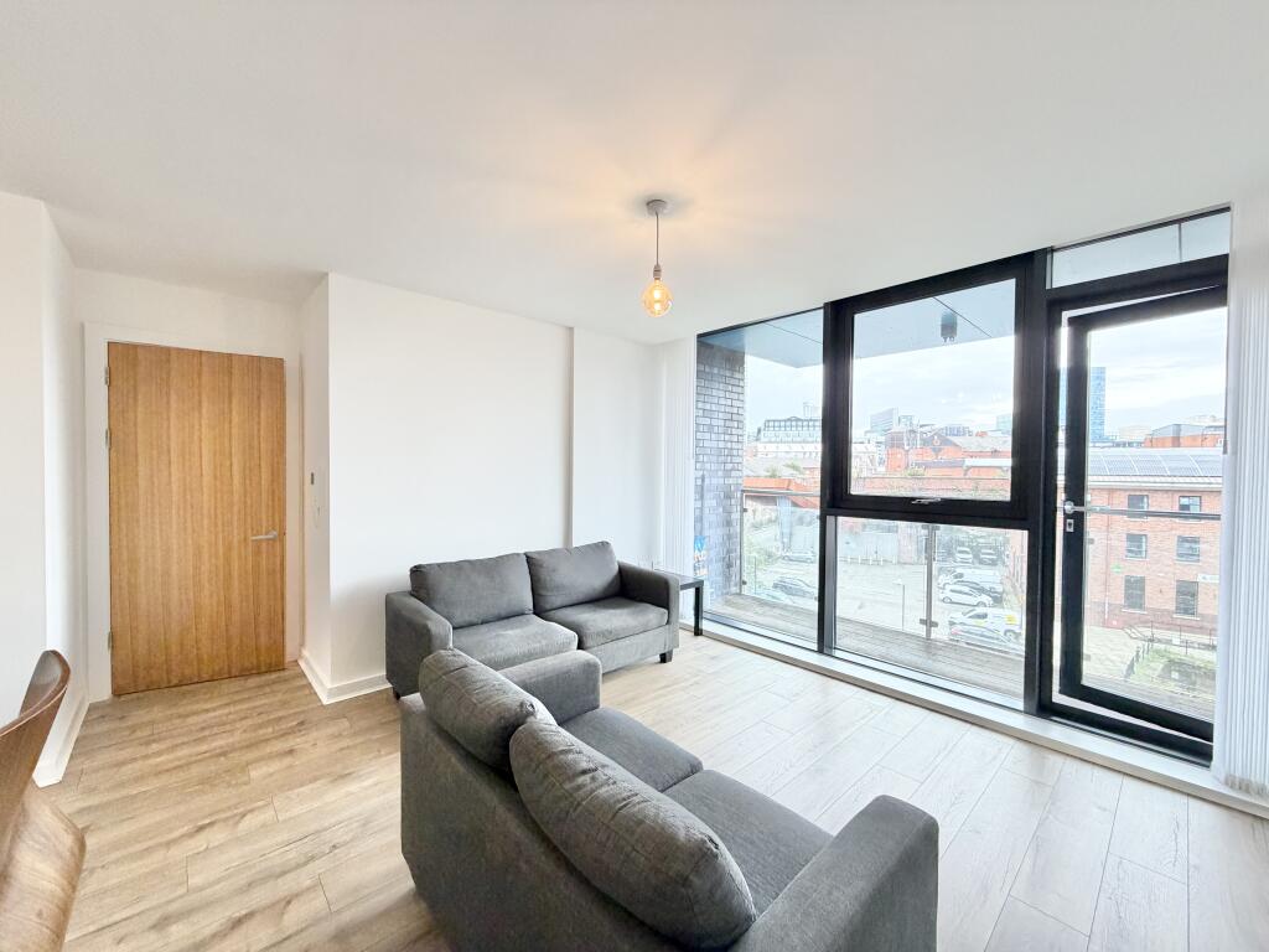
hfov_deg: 102.1
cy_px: 476
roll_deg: -0.5
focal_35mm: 14
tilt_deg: -0.7
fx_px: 513
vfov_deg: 85.7
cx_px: 634
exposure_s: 1/100
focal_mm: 2.22
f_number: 2.2
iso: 250
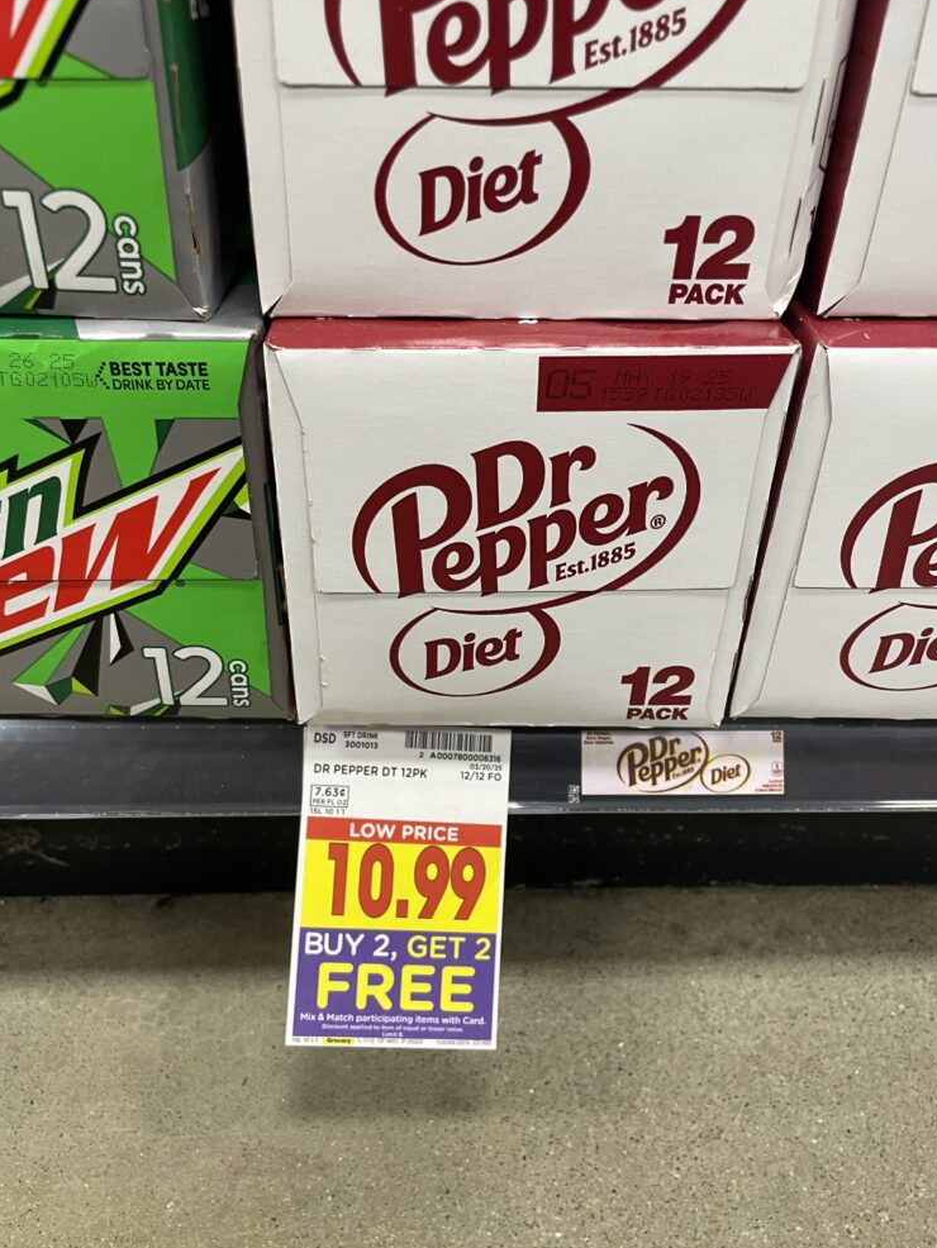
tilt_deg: -34.2
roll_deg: -1.8
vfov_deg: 65.3
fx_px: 974
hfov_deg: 51.4
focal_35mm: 27
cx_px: 465
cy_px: 609
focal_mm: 4.2
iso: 100
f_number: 1.6
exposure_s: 1/60
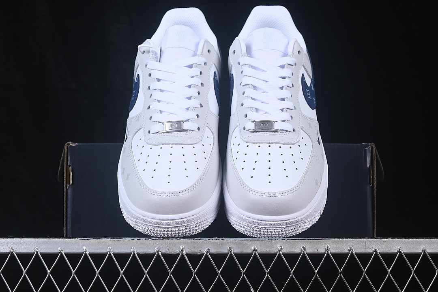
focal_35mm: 75
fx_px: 912
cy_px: 146
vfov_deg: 18.2
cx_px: 219
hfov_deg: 27.0
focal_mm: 50
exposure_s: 1/80
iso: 160
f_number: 8
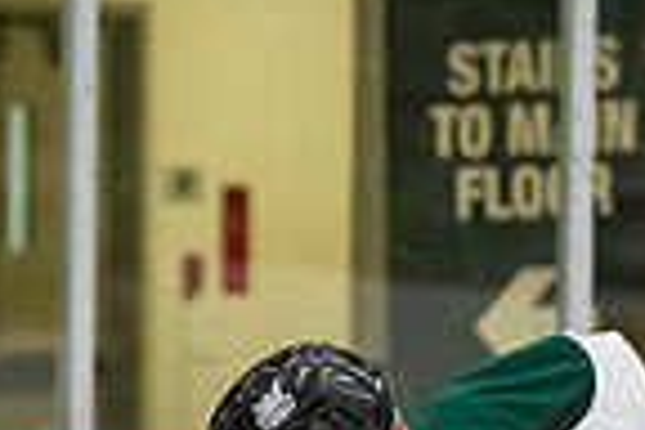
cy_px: 856
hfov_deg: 2.9
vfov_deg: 2.0
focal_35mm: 702
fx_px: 12577
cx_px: 428
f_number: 3.2
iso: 2000
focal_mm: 98
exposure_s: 1/640
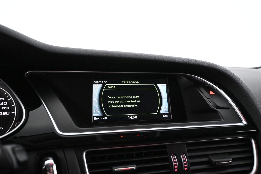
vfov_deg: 49.1
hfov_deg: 68.9
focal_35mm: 26
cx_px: 130
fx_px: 190
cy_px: 87
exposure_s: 1/30
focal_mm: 17.5
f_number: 4
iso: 4000
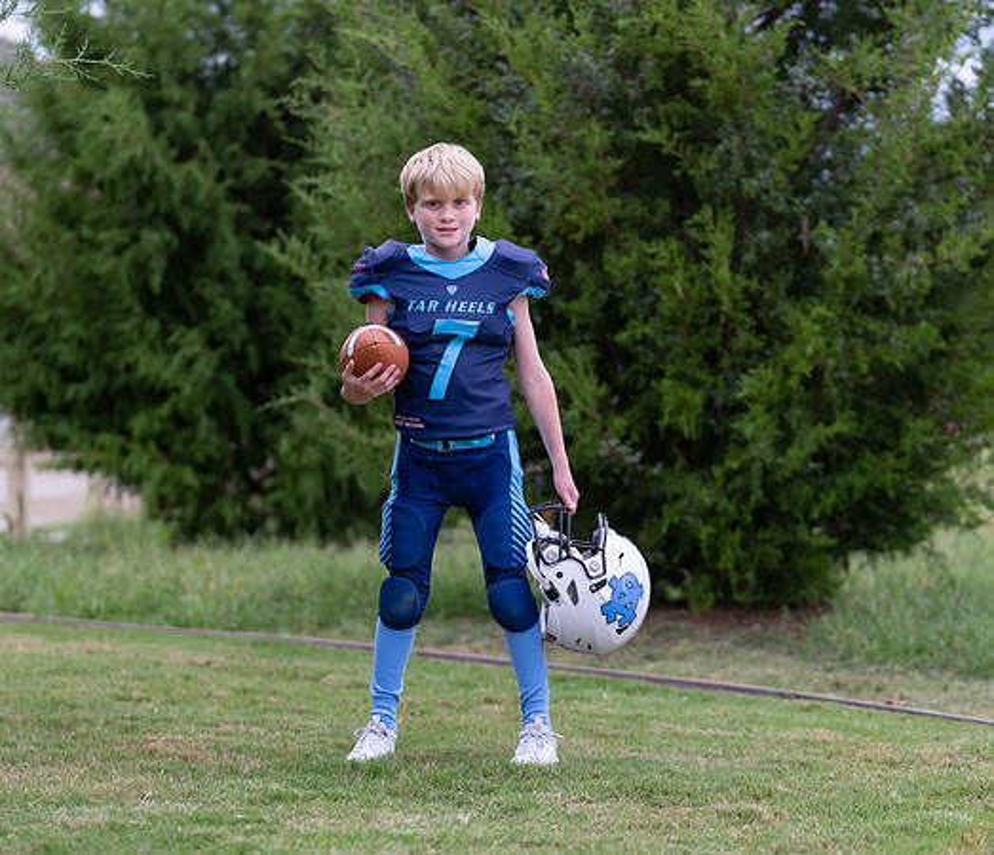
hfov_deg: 16.6
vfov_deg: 14.3
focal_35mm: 112
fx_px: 3398
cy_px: 426
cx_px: 471
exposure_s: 1/320
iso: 400
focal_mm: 93
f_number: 2.8
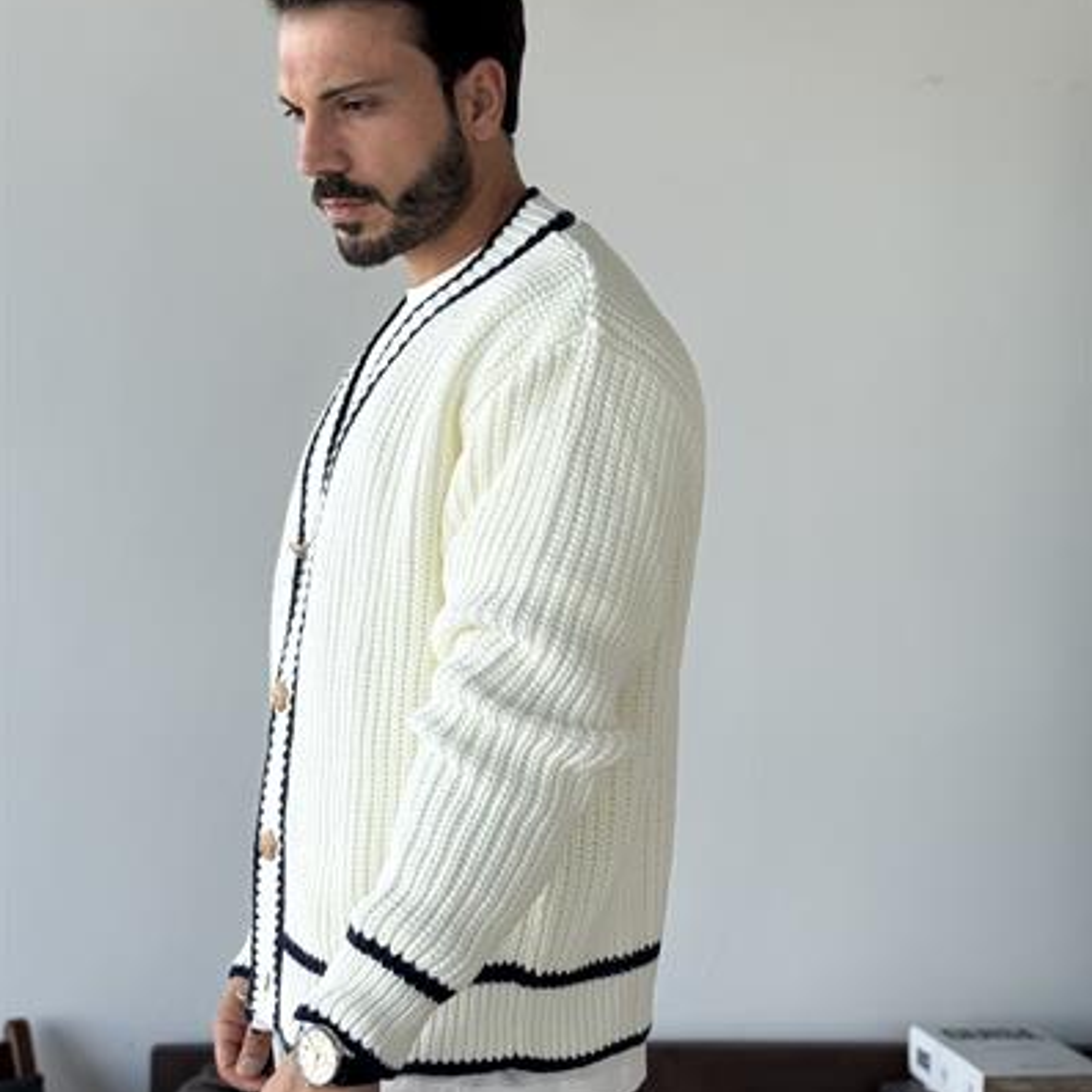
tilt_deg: +2.5
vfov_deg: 30.0
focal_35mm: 57
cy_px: 477
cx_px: 547
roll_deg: -0.7
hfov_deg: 30.0
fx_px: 2034
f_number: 1.78
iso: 80
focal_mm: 6.76
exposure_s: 1/447
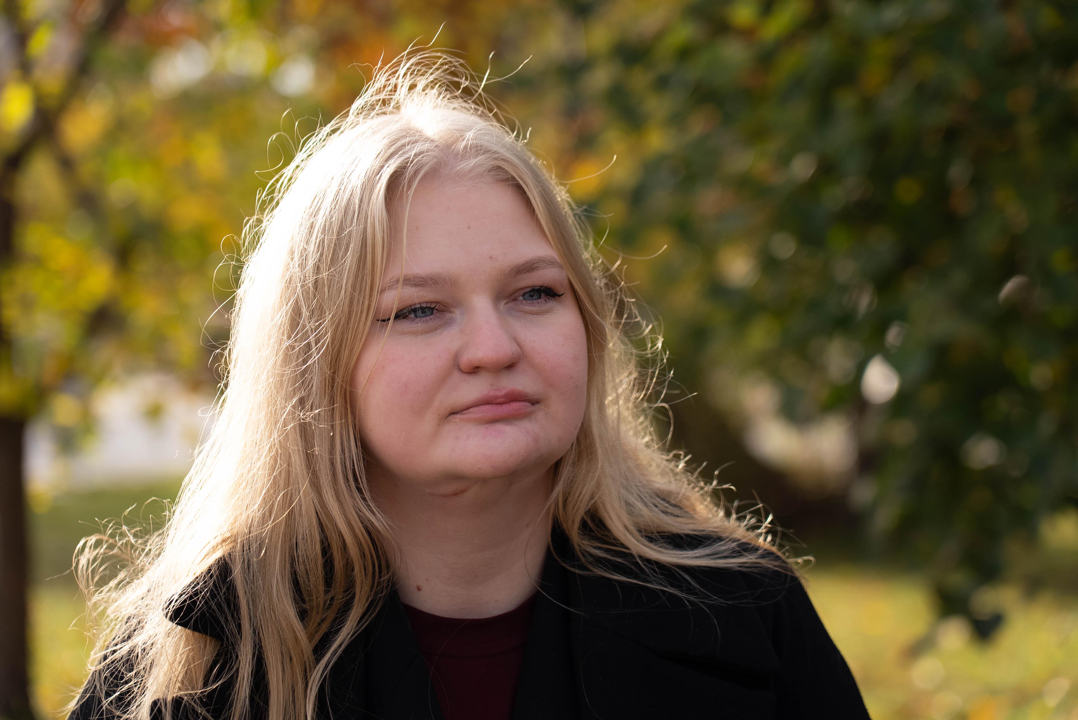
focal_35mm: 105
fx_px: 3146
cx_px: 539
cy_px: 360
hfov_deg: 19.4
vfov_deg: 13.1
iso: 320
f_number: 4
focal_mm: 105
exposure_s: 1/1000
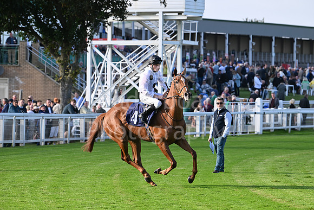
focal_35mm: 200
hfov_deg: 10.3
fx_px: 1745
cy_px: 105
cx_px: 157
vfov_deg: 6.9
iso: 500
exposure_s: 1/1250
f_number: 5.6
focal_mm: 200
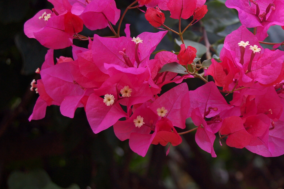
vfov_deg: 10.8
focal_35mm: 127
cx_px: 211
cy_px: 63
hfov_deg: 16.1
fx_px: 999
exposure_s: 1/125
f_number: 5.6
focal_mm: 55
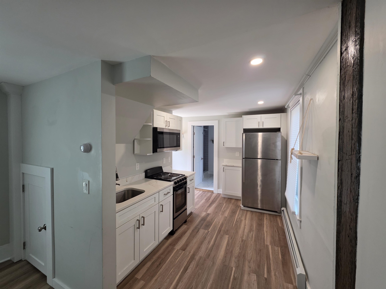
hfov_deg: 106.2
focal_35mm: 13
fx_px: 145
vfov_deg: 89.9
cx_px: 193
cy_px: 144
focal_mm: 2.2
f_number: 1.9
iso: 125
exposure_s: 1/120
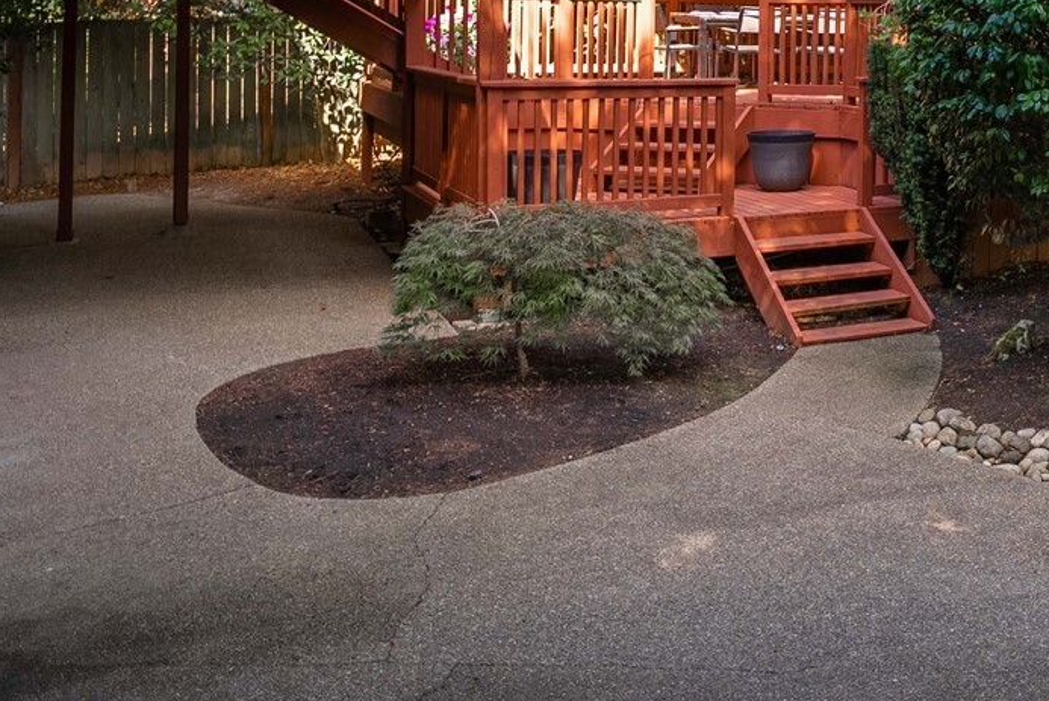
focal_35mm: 44
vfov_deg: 29.1
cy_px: 47
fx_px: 1283
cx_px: 1091
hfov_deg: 38.5
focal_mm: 18
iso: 125
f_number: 7.1
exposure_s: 1/30
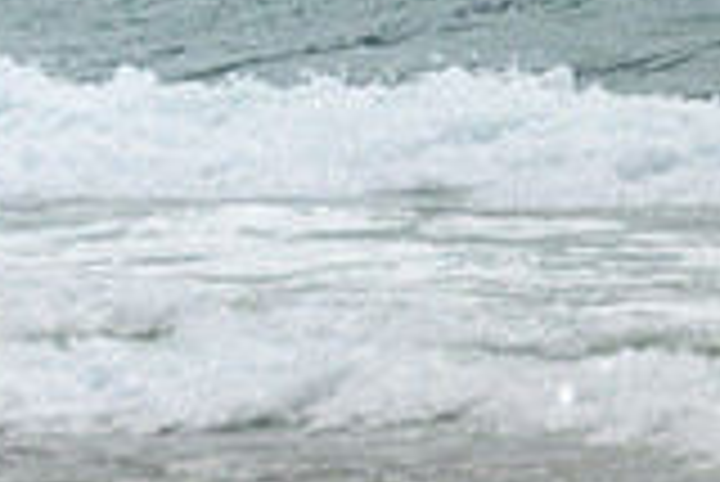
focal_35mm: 2892
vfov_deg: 0.5
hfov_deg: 0.7
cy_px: -354
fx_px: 57891
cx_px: -454
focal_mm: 800
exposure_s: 1/2000
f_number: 11
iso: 1000
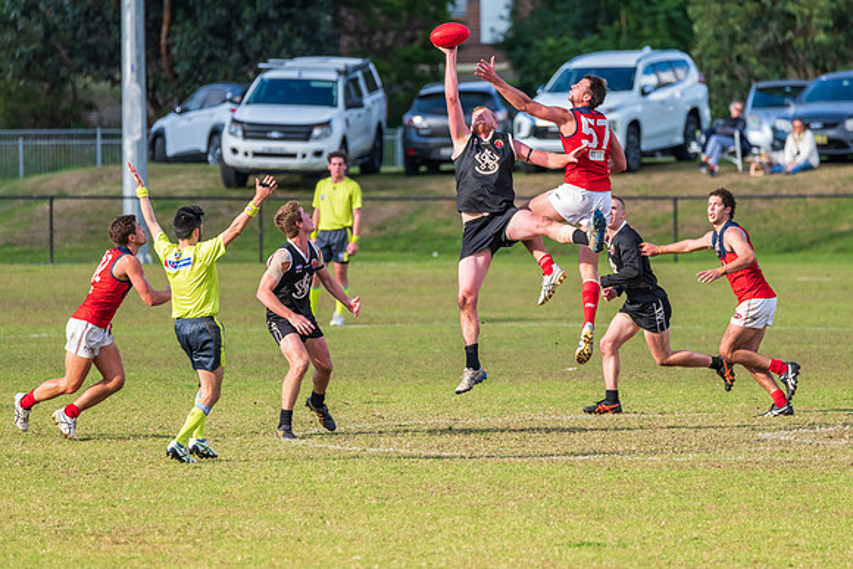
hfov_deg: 4.9
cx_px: 439
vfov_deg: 3.3
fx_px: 9983
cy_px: 284
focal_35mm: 421
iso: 800
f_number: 7.1
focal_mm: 400
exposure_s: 1/1250
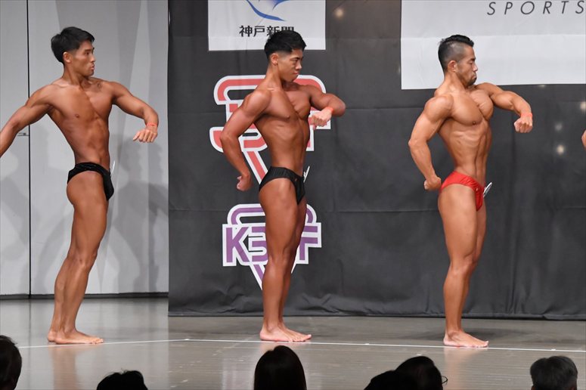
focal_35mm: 217
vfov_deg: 6.3
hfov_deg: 9.5
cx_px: 293
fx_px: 3531
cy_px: 195
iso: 6400
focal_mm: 145
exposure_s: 1/400
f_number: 5.6
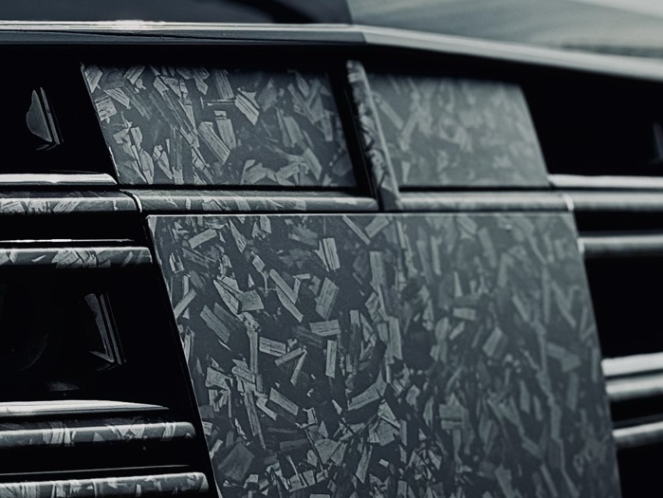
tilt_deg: -3.4
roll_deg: -1.2
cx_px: -14
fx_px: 2894
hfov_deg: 12.9
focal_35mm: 151
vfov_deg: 9.8
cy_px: 345
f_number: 1.78
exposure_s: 1/895
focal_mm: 6.76
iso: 100
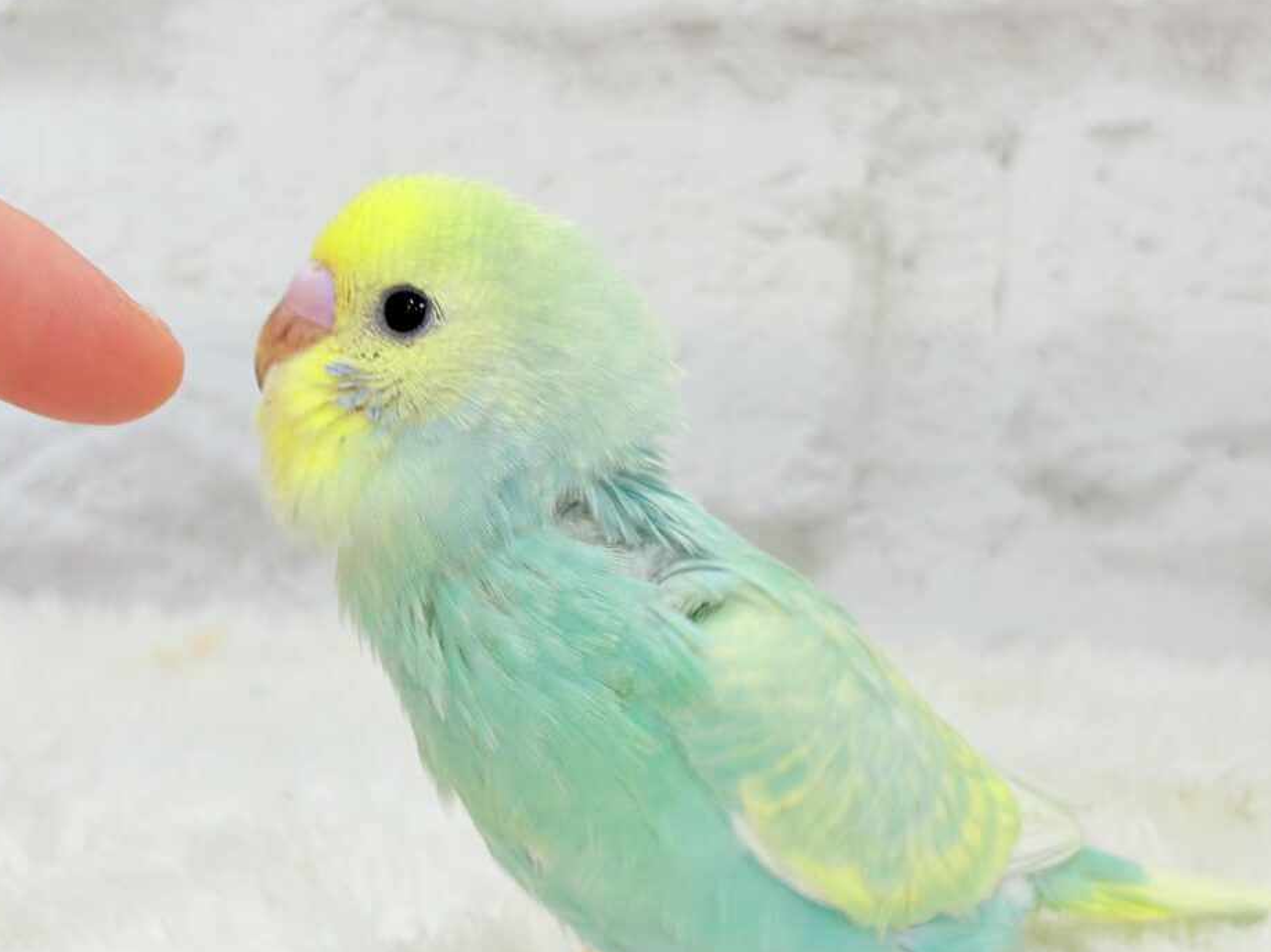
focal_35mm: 68
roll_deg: +1.3
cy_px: 483
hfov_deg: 28.6
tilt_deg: -14.3
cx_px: 659
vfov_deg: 21.6
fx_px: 2496
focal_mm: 5.96
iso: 64
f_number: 1.6
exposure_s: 1/100
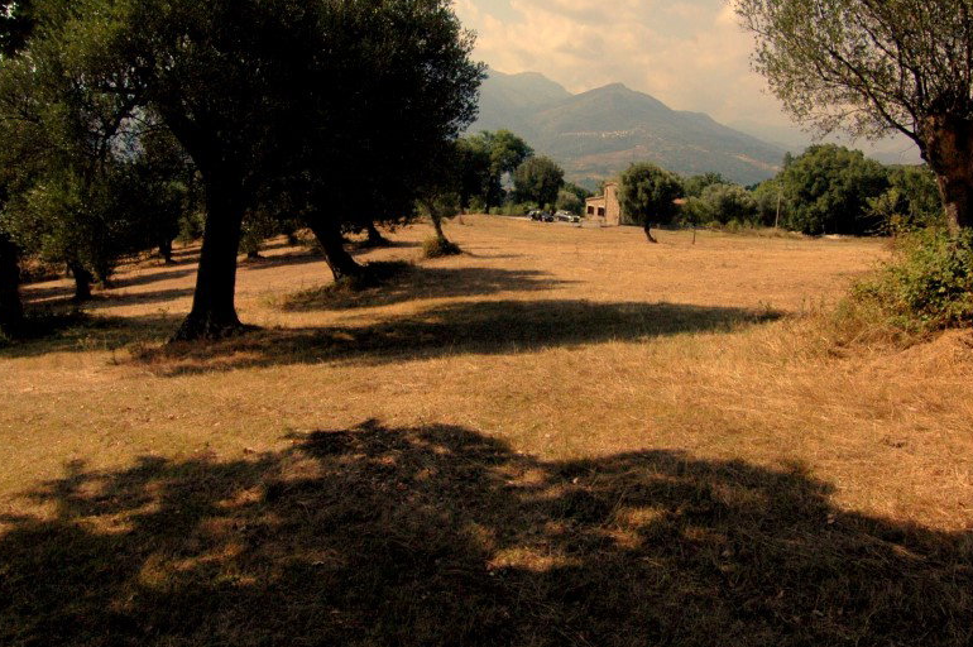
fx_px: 729
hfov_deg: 67.4
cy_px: 211
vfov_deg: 47.0
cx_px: 516
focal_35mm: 27
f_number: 13
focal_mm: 12
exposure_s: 1/500
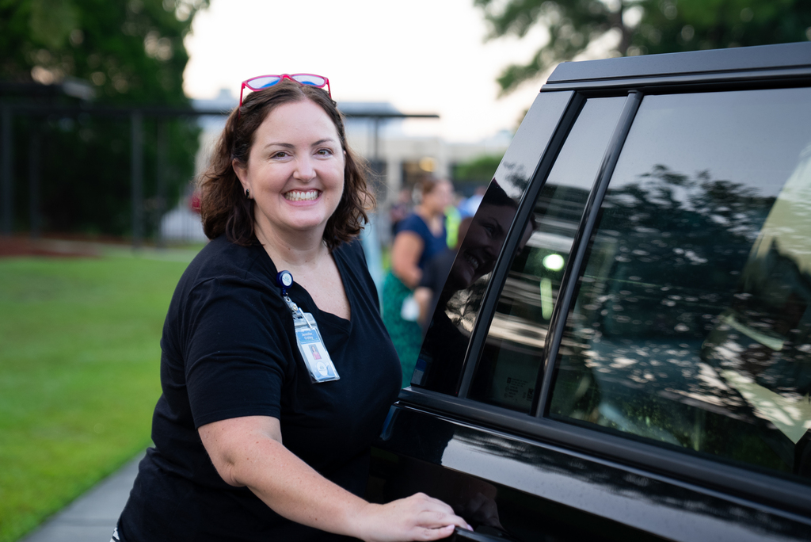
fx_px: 1578
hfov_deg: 28.8
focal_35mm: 70
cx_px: 406
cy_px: 271
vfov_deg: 19.5
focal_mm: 70
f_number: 2.8
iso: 400
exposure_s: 1/160
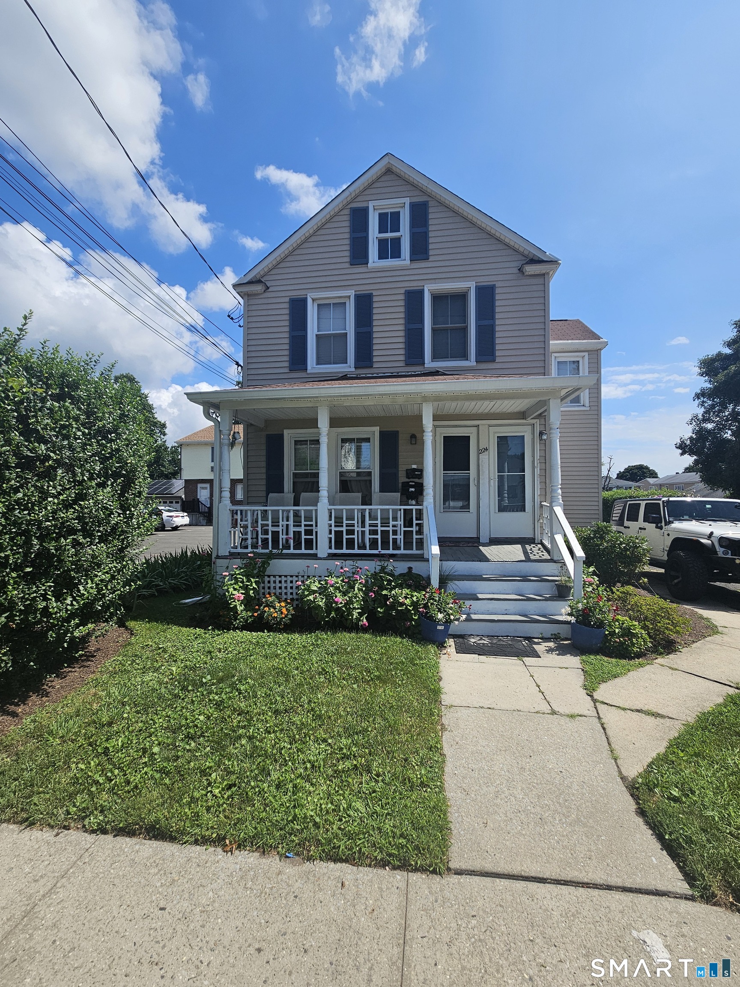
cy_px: 494
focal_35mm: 13
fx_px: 371
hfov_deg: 89.9
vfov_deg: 106.2
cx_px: 370
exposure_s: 1/3336
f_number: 2.2
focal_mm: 2.2
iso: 50
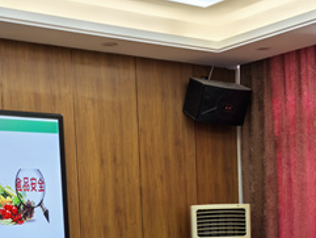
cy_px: 316
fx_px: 767
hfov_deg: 23.1
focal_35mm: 84
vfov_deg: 16.5
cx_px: 216
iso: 50
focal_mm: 5.75
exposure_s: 1/100
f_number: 2
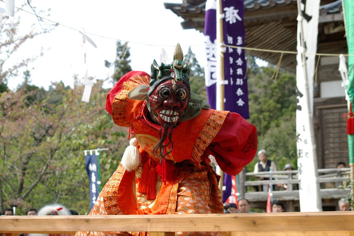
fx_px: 812
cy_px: 118
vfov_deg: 16.6
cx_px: 177
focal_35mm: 82
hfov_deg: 24.6
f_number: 6.7
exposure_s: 1/500
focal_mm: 55
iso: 400
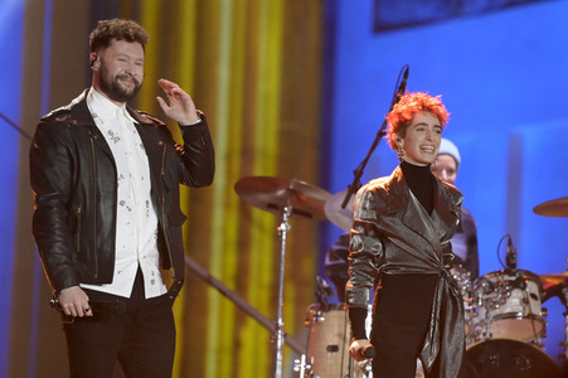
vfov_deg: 3.8
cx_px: 284
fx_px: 5676
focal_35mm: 360
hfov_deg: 5.7
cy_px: 189
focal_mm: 360
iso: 12800
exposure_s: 1/500
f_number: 5.6
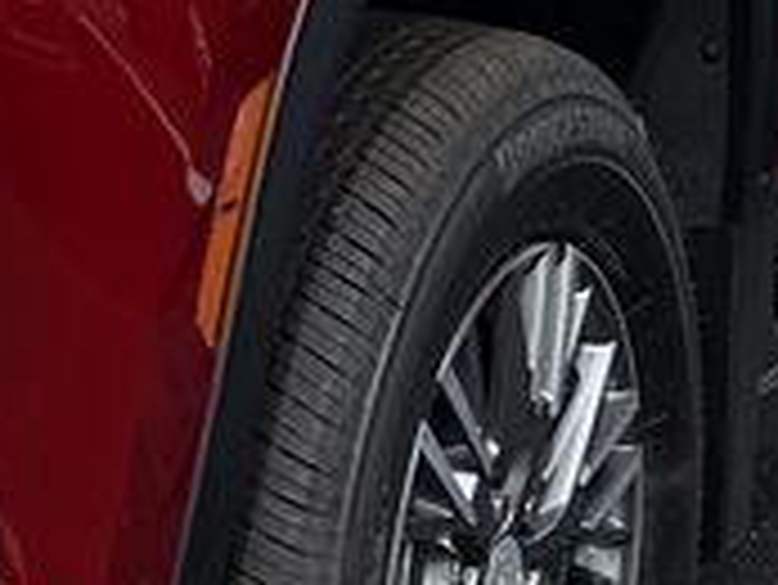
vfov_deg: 12.4
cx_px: -238
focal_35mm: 111
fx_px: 2496
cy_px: -392
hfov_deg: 16.7
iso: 80
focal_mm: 6.76
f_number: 1.78
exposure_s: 1/4167
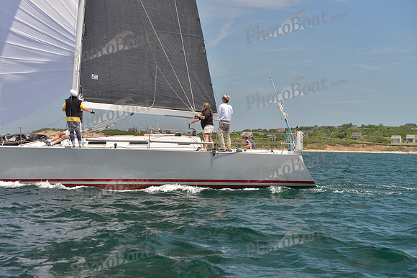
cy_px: 139
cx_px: 208
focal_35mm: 70
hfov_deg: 28.8
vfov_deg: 19.5
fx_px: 811
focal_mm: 70
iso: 400
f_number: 6.3
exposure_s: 1/800
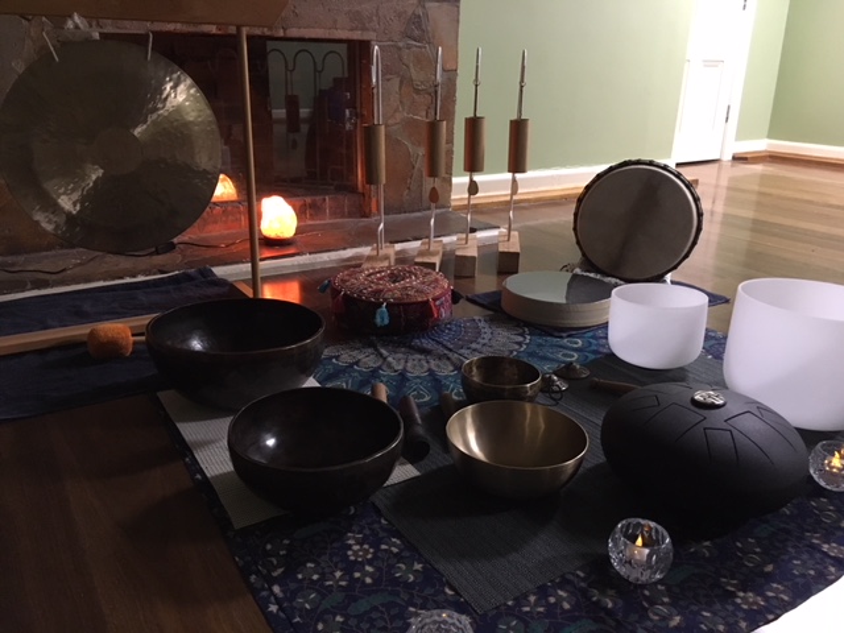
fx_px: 707
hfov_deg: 61.7
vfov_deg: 48.2
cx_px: 422
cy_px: 316
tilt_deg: -19.5
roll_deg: -1.7
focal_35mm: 29
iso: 250
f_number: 2.2
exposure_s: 1/17
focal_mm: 4.15
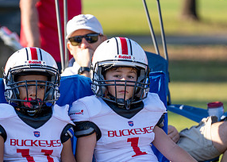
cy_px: 134
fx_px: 2532
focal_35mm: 393
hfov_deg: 5.1
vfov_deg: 3.7
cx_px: 36
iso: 100
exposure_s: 1/640
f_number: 2.8
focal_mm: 185
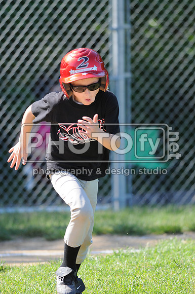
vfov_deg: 4.6
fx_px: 3667
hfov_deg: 3.0
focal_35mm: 450
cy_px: 147
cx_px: 98
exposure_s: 1/1000
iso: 400
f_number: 4
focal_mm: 300
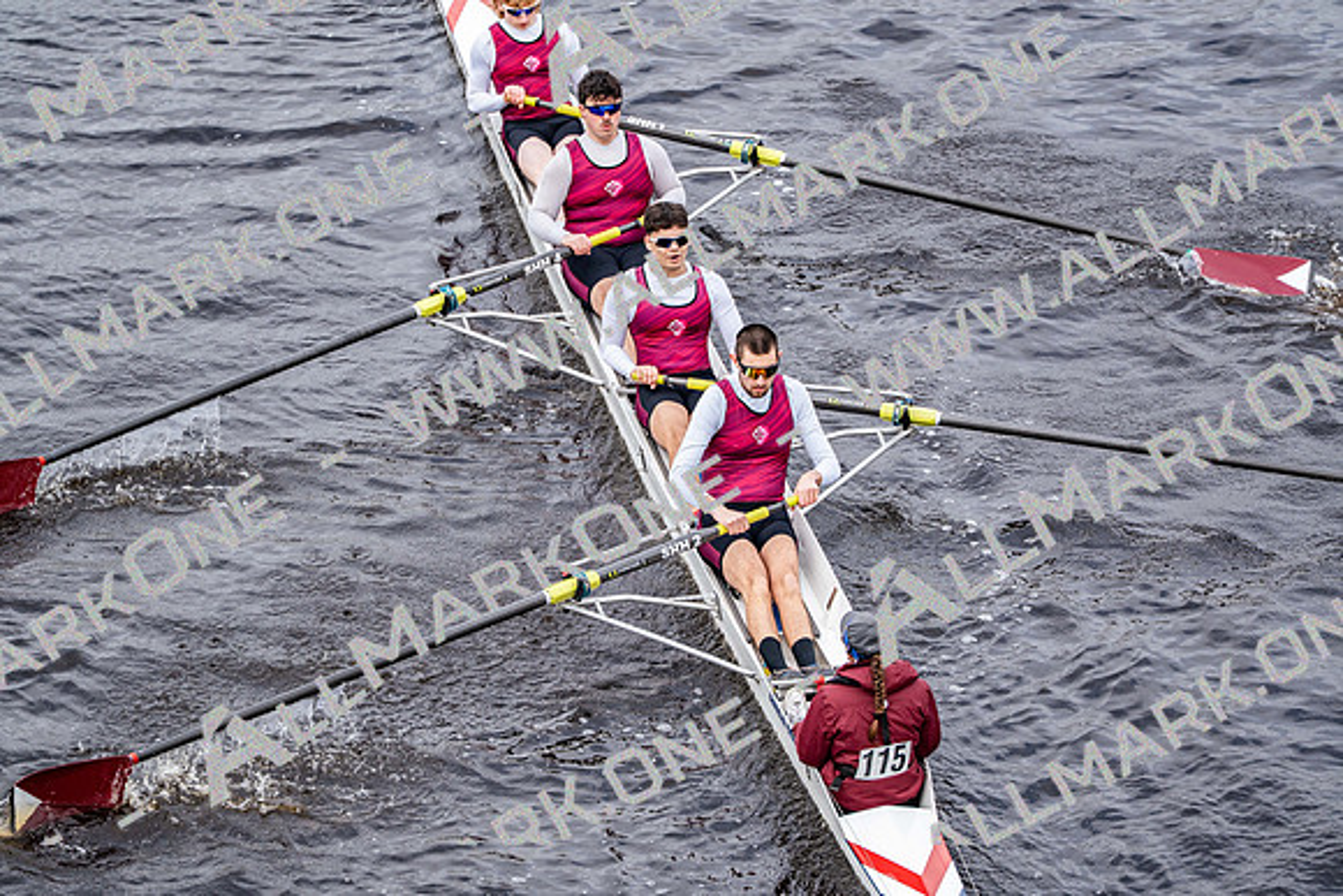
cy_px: 448
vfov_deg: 6.9
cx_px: 672
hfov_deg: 10.3
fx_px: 7463
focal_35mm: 200
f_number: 2.8
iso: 400
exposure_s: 1/2000
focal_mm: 200
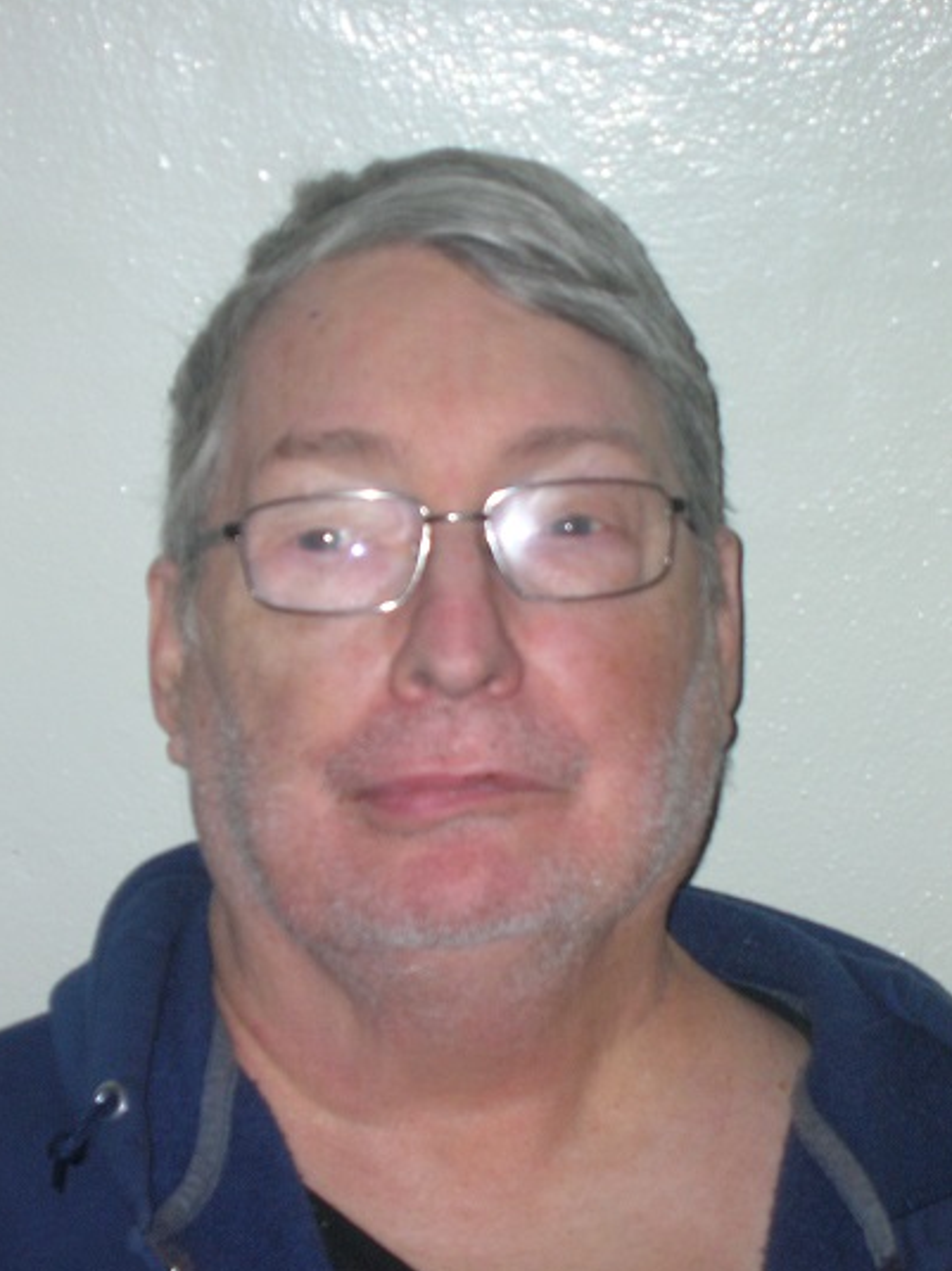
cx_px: 463
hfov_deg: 13.6
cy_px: 672
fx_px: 3999
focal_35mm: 109
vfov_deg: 18.0
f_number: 4.9
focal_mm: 17.1
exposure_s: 1/60.1
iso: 104
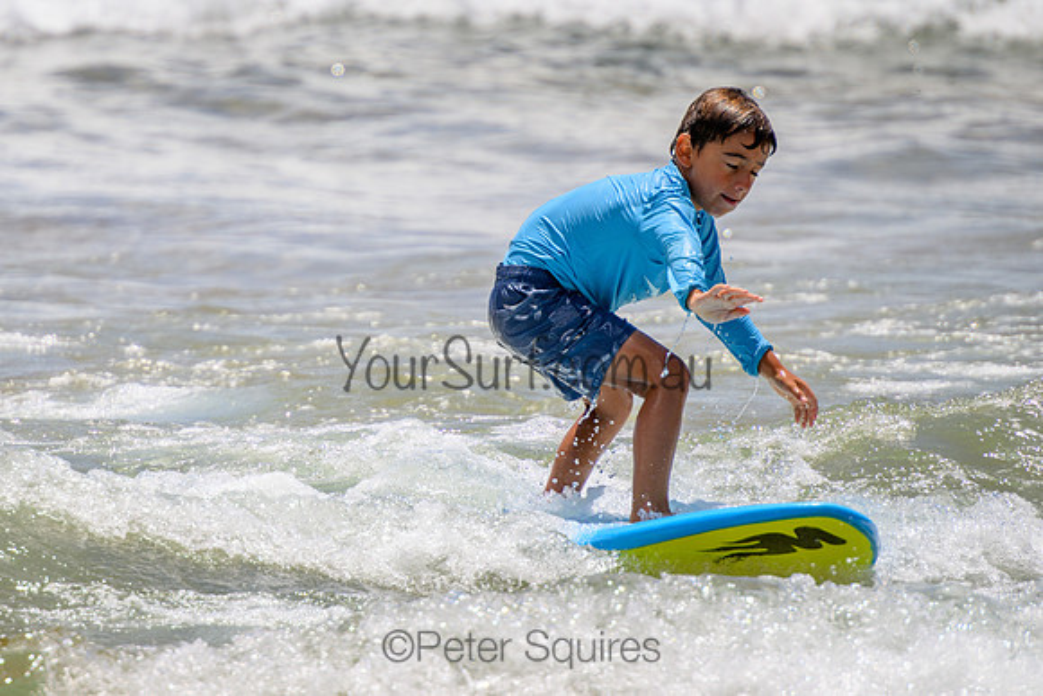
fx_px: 15934
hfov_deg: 3.7
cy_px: 272
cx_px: 326
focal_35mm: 550
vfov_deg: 2.5
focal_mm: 400
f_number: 5.6
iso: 200
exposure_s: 1/2000
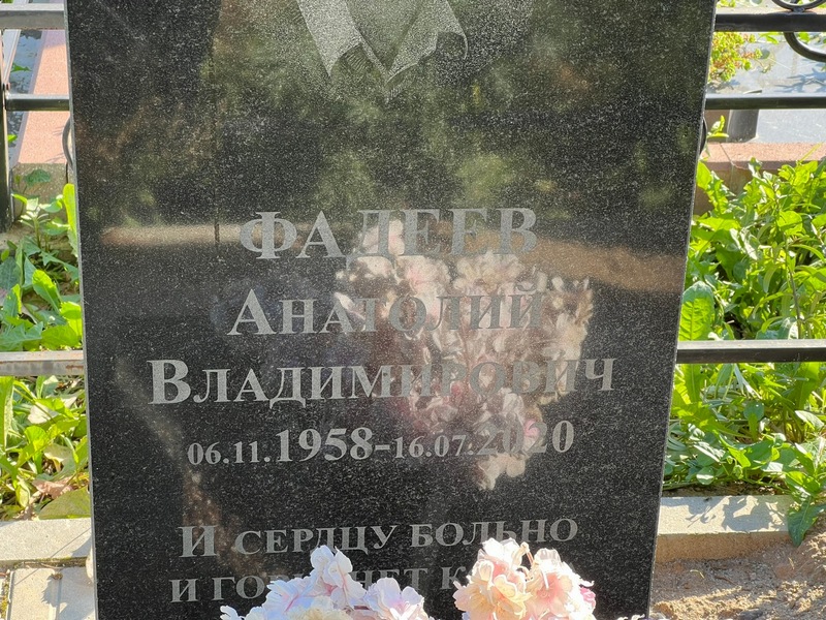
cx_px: 413
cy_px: 310
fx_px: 1837
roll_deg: -1.8
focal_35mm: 77
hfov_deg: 25.3
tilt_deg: -27.9
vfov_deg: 19.1
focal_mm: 9
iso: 40
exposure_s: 1/99
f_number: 2.8
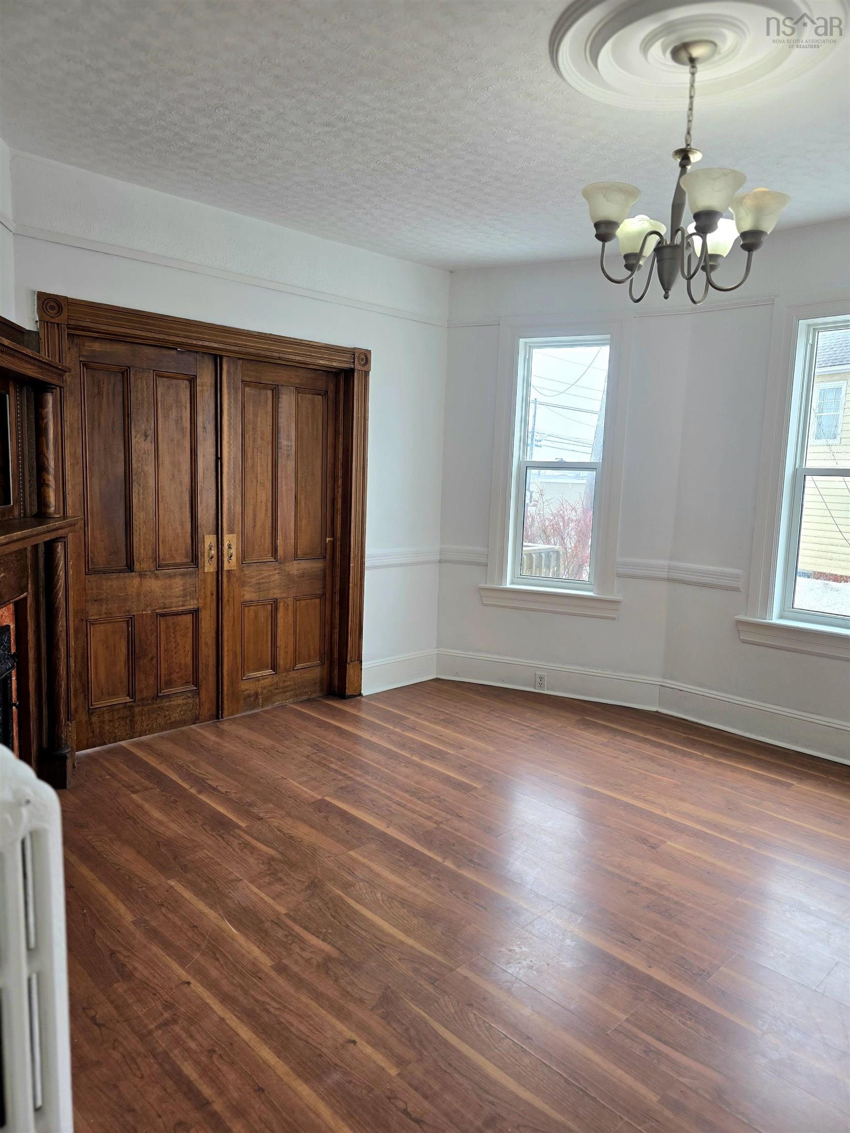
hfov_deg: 58.9
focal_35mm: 23
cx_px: 425
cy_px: 566
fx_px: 753
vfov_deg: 73.9
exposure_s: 1/120
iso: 100
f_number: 1.7
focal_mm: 6.3
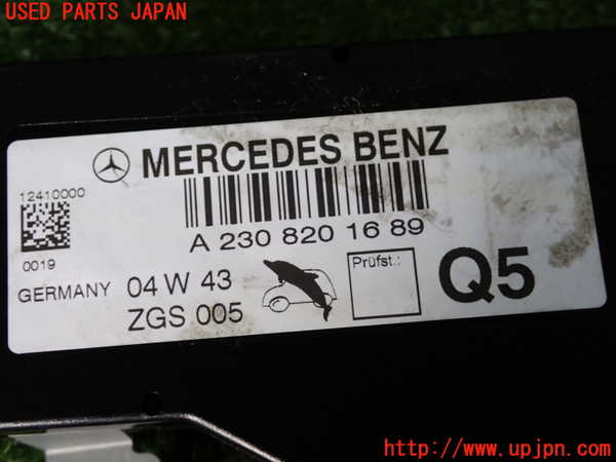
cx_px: 308
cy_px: 231
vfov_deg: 27.0
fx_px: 961
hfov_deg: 35.5
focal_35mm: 54
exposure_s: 1/60
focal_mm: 9.65
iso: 200
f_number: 3.3
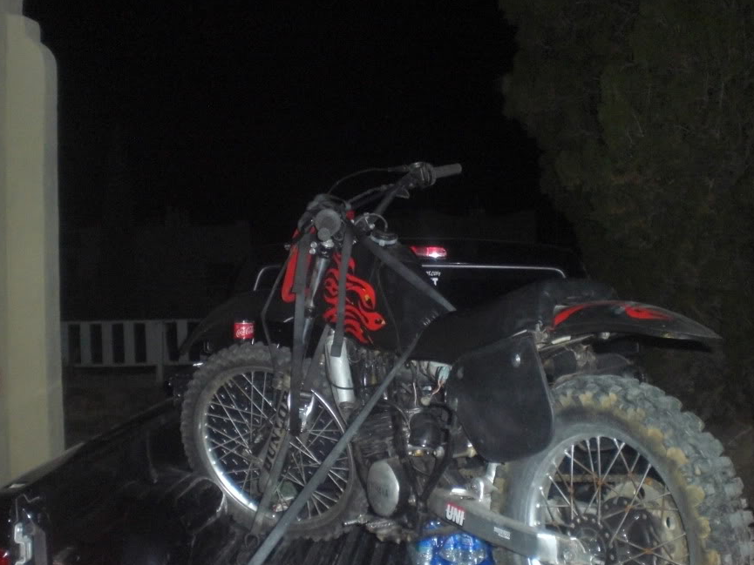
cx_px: 430
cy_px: 325
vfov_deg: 32.1
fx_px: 980
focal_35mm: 45
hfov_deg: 42.0
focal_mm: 6.3
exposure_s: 1/60
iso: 200
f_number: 3.1
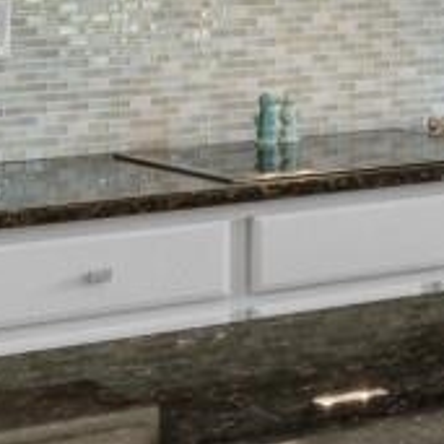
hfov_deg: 10.9
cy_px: -143
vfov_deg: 11.7
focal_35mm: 145
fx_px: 2104
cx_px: 924
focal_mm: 12
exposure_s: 1/4
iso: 100
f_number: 4.8
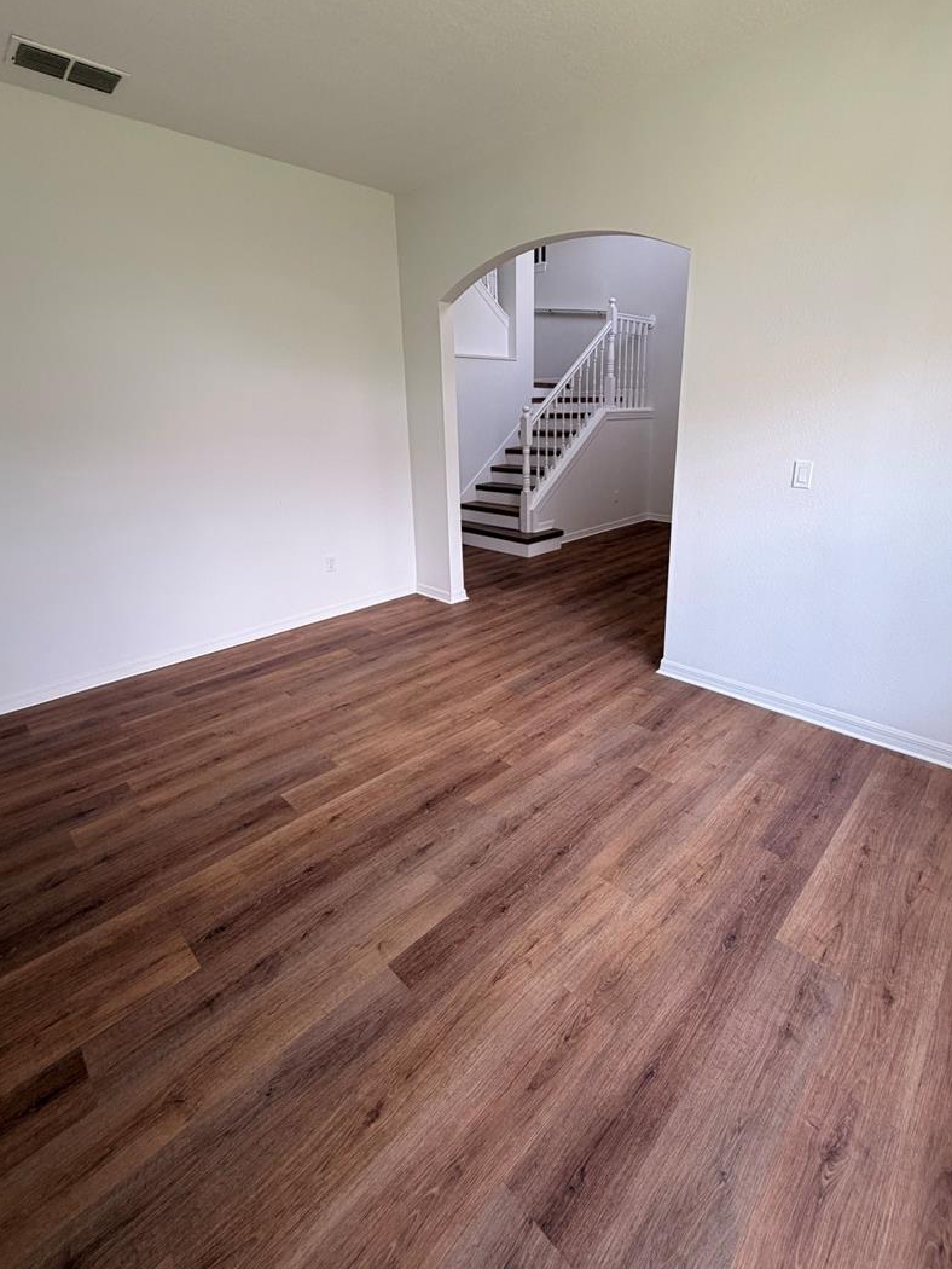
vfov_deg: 94.2
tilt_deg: -14.9
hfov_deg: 78.0
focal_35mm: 16
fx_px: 586
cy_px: 575
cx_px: 506
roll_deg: +1.3
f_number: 2.2
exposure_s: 1/121
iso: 80
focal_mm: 2.22
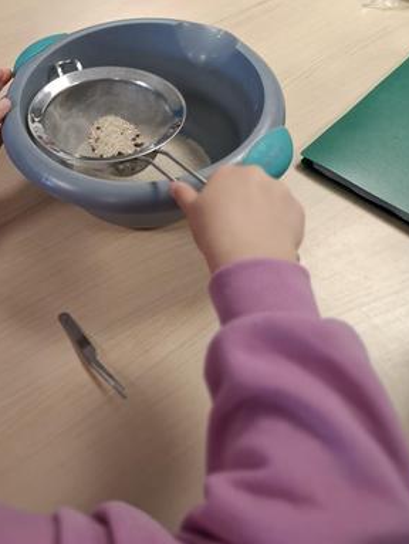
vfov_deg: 50.3
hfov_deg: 38.8
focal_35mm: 36
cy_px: 175
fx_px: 566
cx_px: 108
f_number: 1.8
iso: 250
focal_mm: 5.54
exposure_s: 1/100
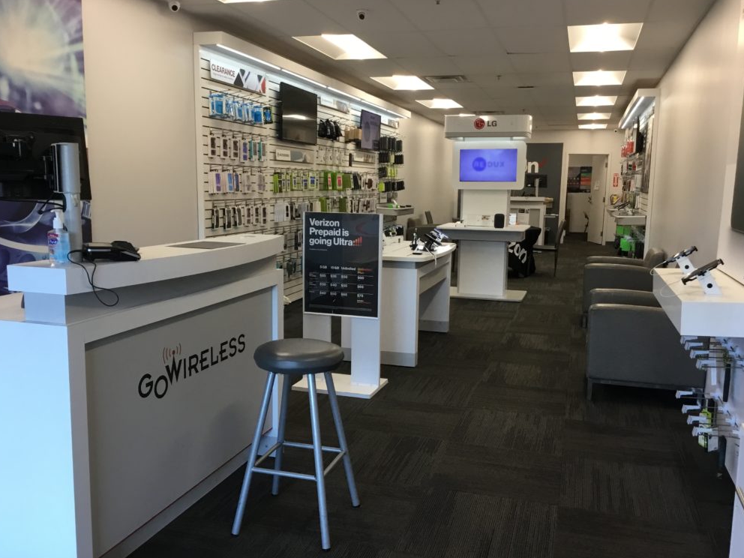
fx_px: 688
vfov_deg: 44.2
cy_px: 281
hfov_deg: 56.8
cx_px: 374
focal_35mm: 32
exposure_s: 1/30
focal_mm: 3.3
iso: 40
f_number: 2.4
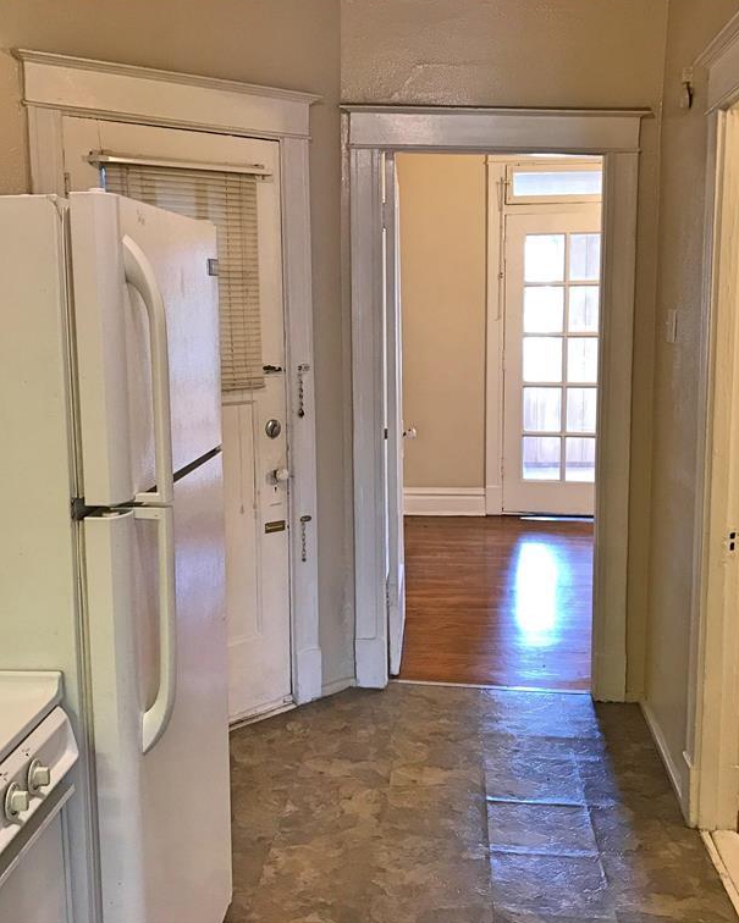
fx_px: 1011
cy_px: 459
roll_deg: +1.0
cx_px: 351
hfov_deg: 40.1
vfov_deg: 49.1
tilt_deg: -7.1
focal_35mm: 37
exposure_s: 1/15
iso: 50
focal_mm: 3.99
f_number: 1.8
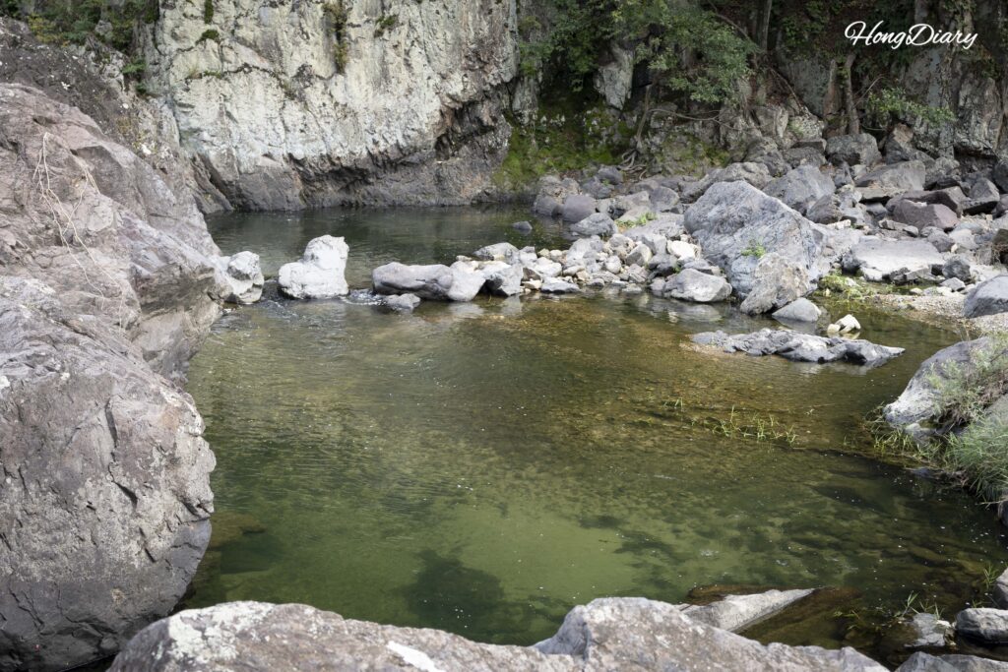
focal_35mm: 56
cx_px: 504
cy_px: 336
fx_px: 1568
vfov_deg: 24.2
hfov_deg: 35.6
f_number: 5.6
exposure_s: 1/160
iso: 320
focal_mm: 56
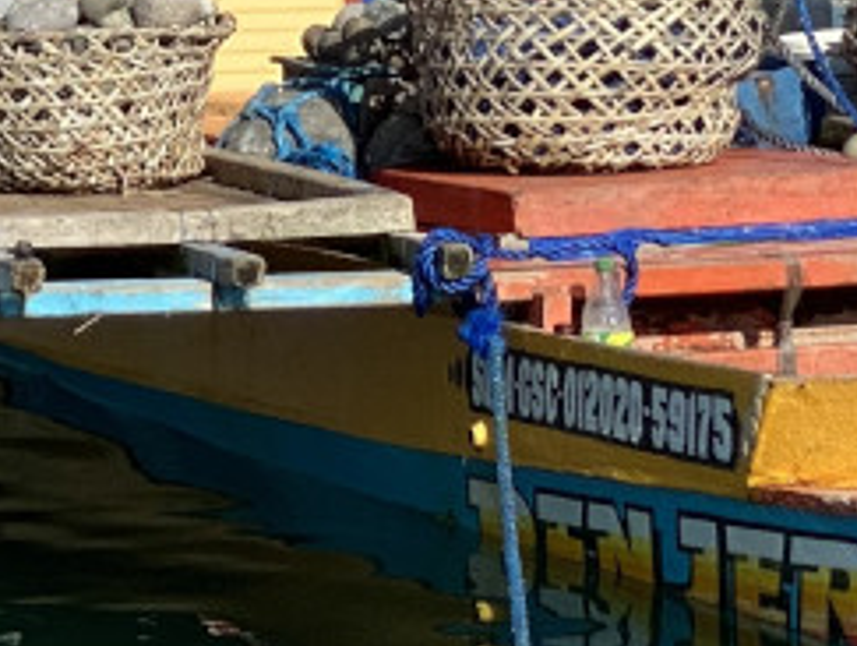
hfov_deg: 7.0
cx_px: -159
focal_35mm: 282
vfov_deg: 5.2
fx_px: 6992
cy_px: -307
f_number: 2
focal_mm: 6
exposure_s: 1/1776
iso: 20
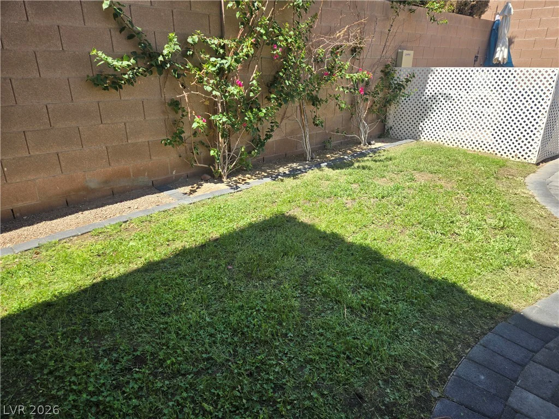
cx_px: 280
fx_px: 371
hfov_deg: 73.9
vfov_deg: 58.9
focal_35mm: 23
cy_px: 210
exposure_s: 1/1073
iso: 25
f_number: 1.8
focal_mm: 5.4
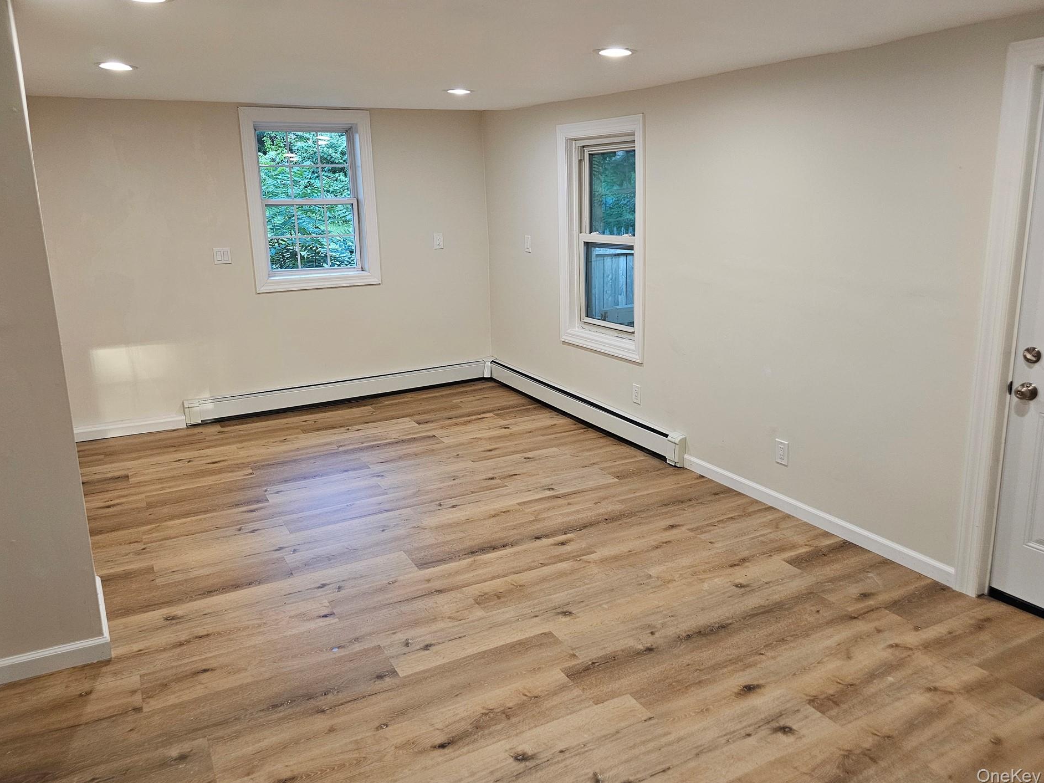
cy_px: 364
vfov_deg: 54.8
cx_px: 522
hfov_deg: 69.4
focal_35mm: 25
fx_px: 754
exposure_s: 1/120
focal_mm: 6.3
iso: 400
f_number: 1.7
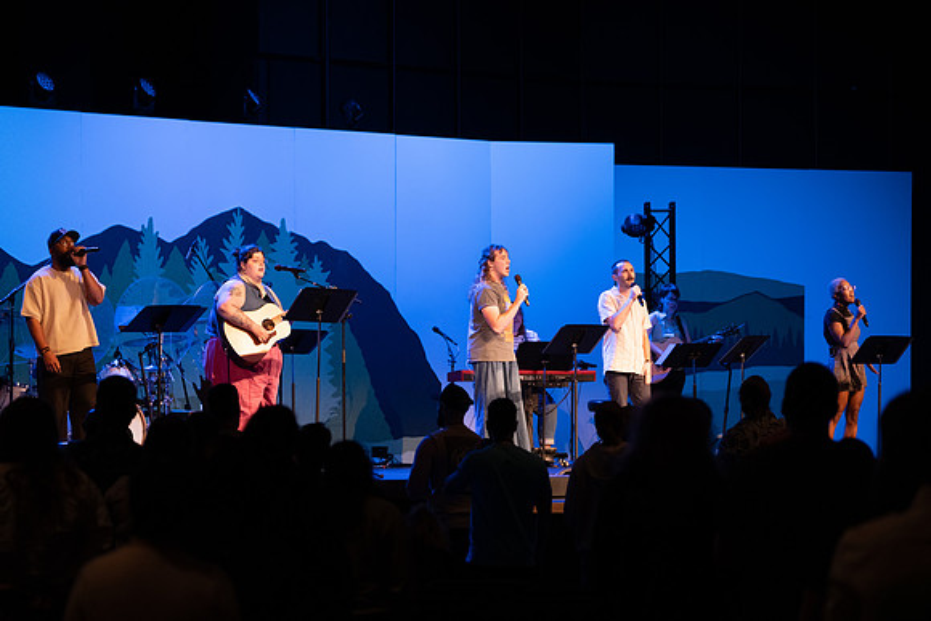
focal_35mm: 153
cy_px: 310
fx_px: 3957
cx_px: 466
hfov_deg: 13.4
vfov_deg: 9.0
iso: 1600
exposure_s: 1/150
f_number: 2.8
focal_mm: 102.2
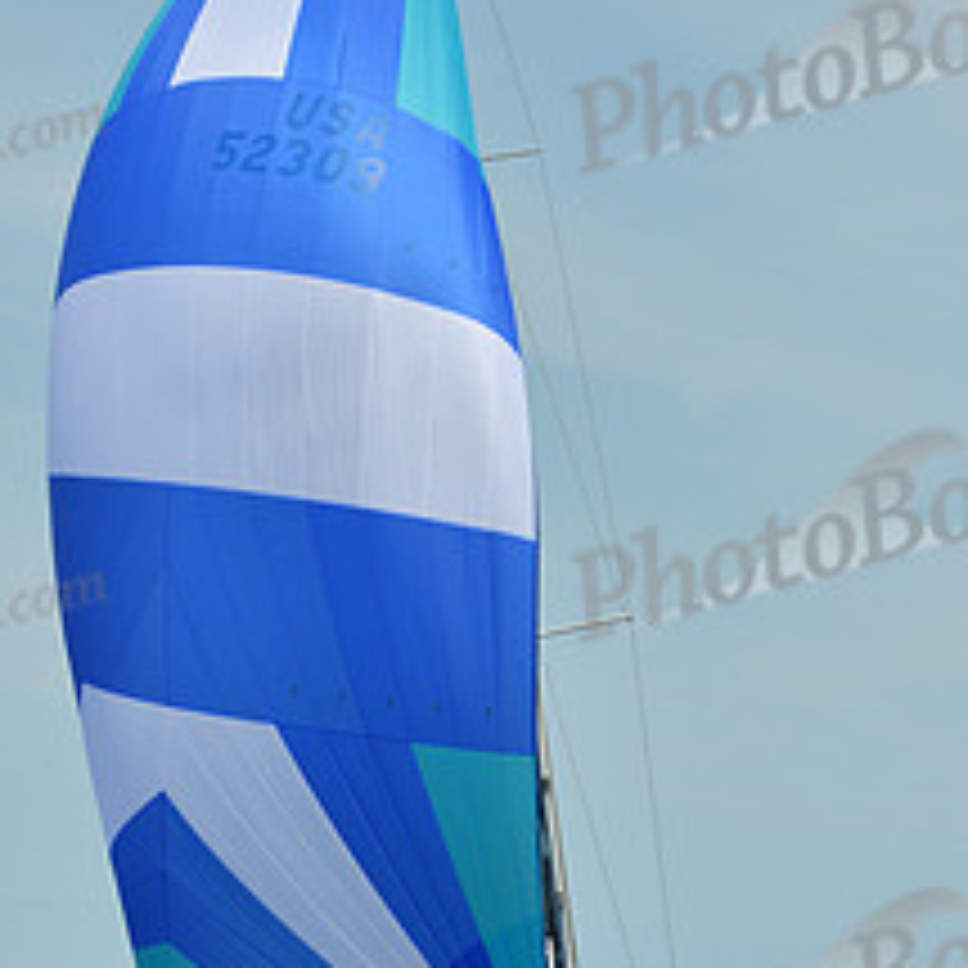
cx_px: 340
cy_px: 356
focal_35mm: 206
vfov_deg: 8.5
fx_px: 6517
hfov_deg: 8.5
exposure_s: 1/1250
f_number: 9
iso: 320
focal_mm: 90
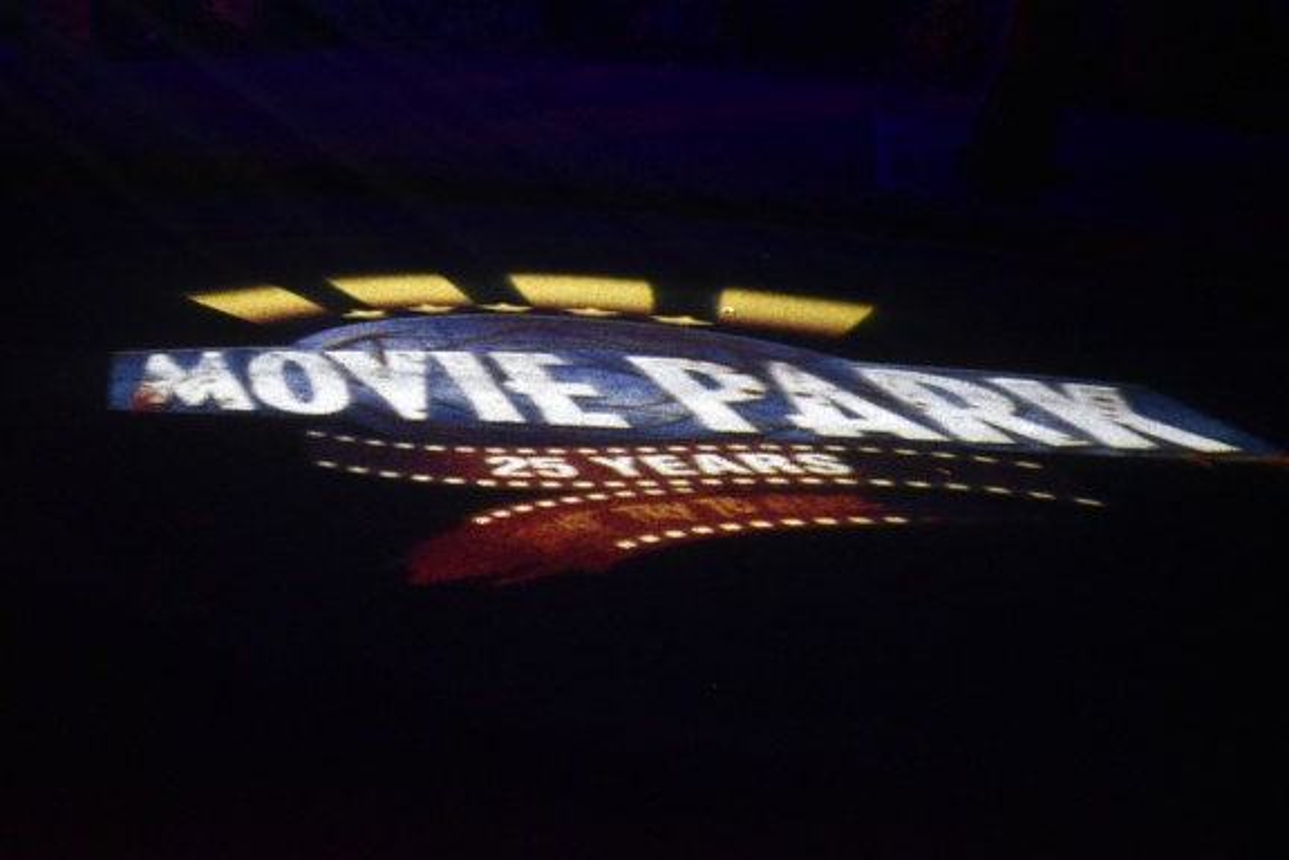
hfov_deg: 57.2
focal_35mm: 33
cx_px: 644
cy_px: 430
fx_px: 1181
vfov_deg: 40.0
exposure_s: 1/40
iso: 5000
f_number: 3.8
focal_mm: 22
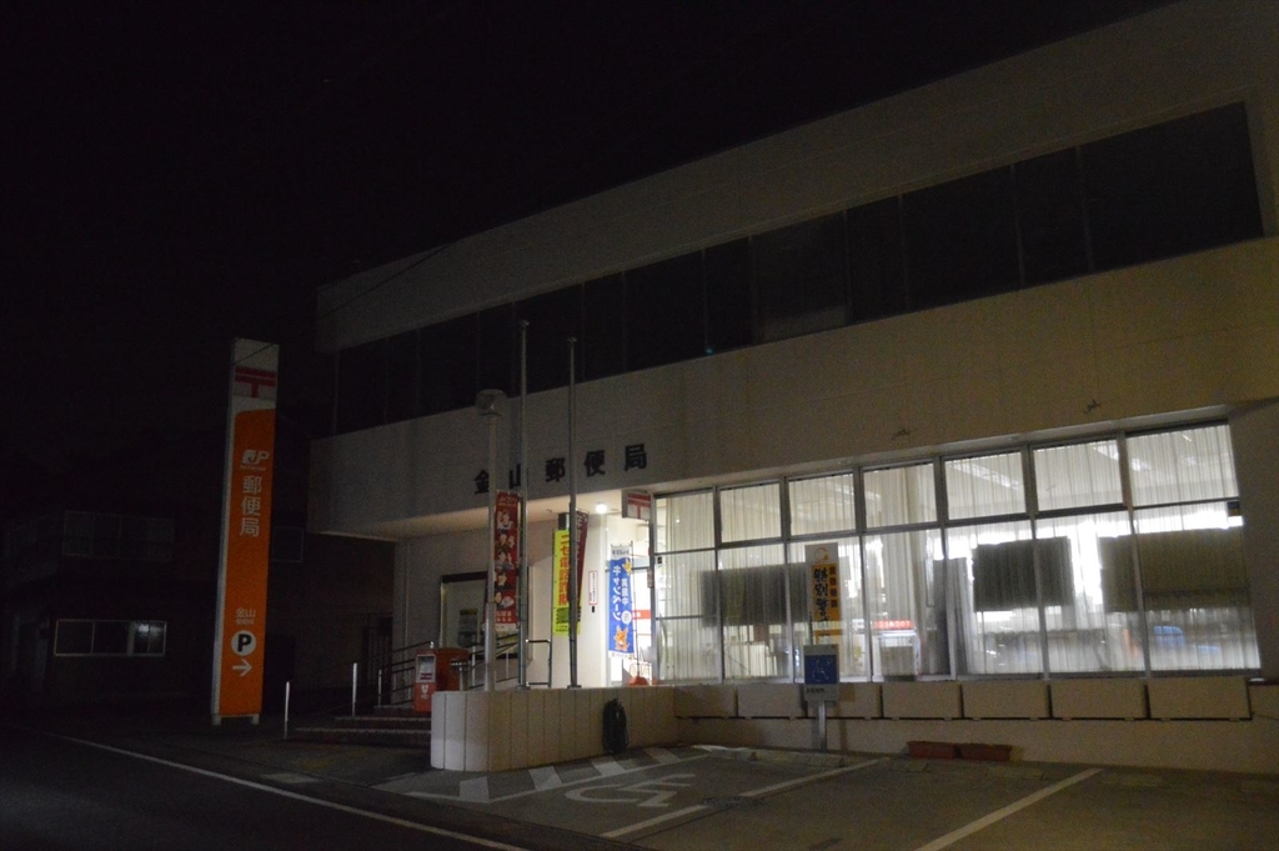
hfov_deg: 62.0
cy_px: 426
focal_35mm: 30
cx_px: 640
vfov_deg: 43.5
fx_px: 1065
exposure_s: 1/25
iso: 6400
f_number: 3.8
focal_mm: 20
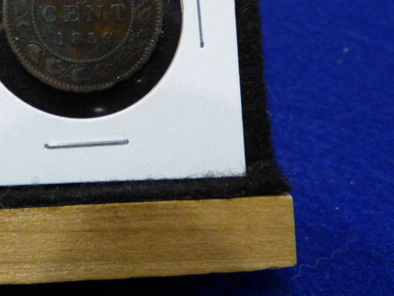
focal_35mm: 40
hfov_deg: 44.9
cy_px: 9
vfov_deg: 33.3
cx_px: 88
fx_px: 455
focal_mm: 3.58
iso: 400
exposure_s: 1/50
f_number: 2.8
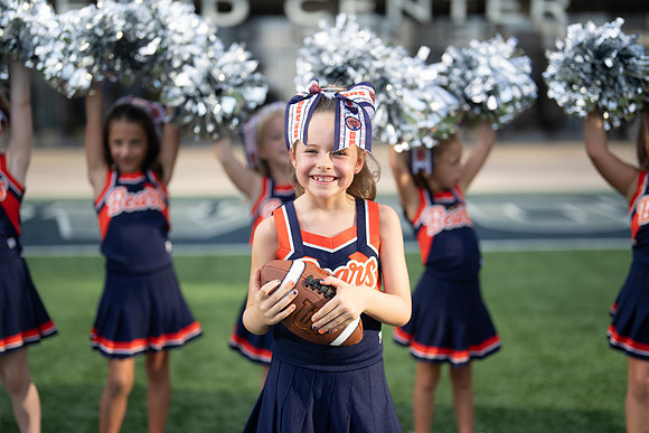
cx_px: 324
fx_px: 902
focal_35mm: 50
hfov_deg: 39.6
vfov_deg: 27.0
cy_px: 216
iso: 160
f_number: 1.4
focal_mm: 50
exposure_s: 1/2500
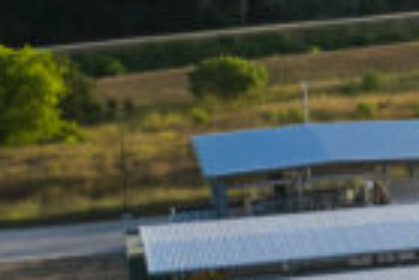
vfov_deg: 6.7
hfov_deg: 8.4
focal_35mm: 206
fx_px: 2400
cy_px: 75
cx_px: 1254
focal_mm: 10.26
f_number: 6.3
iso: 100
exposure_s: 1/240
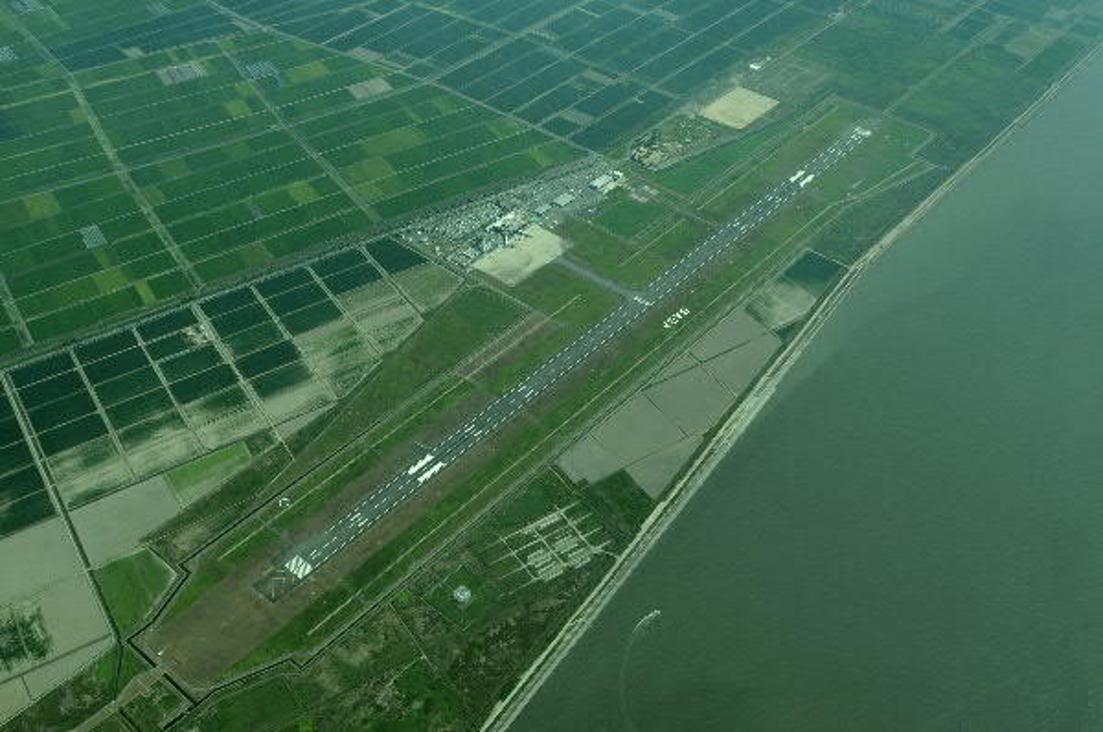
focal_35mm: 36
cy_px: 366
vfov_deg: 36.8
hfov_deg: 53.2
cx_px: 552
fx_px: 1101
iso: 200
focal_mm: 24
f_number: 8
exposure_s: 1/640
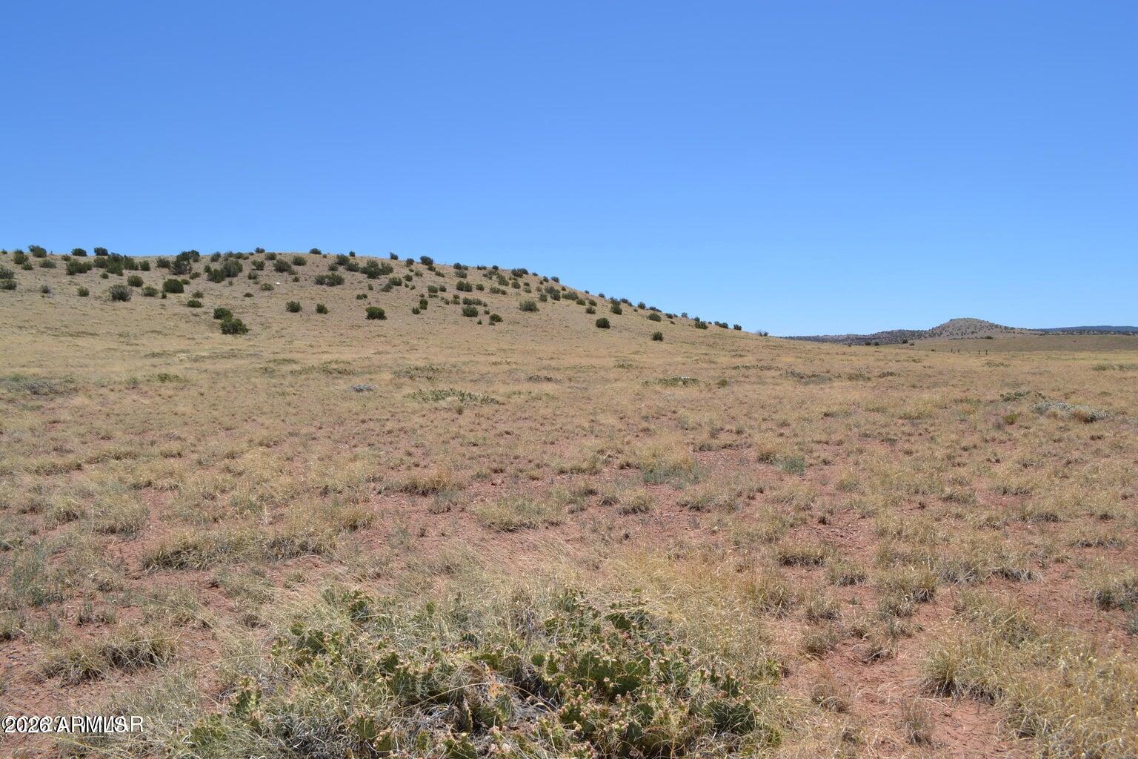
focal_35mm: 27
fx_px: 853
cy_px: 380
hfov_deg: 67.4
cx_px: 569
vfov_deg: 47.9
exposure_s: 1/250
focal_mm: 18
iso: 100
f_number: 8
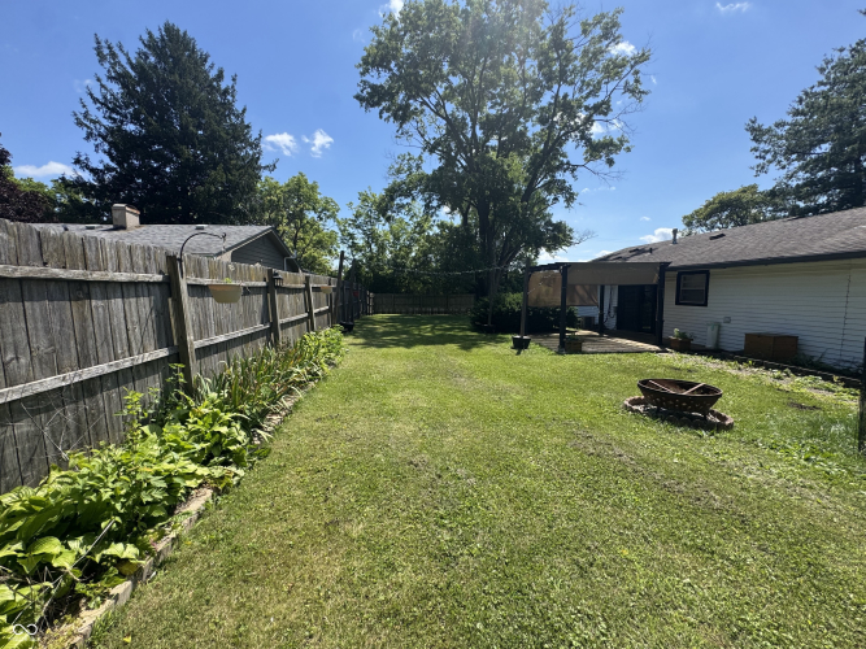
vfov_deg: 85.7
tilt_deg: -5.6
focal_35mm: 14
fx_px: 350
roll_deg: +0.6
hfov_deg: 102.1
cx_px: 433
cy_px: 324
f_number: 2.2
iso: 40
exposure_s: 1/1277
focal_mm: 2.22
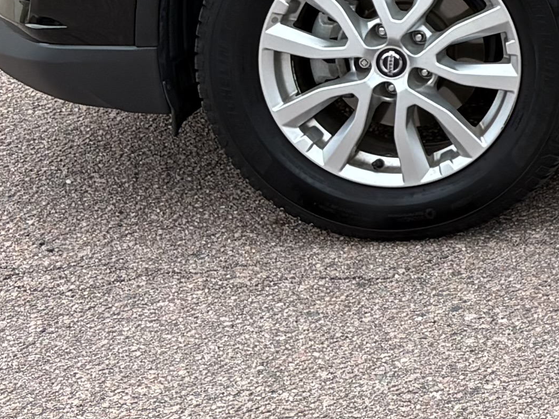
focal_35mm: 141
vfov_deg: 10.0
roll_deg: +2.1
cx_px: 1250
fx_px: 2277
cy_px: -315
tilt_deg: -8.6
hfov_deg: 11.9
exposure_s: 1/447
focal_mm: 5.96
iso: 50
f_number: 1.6
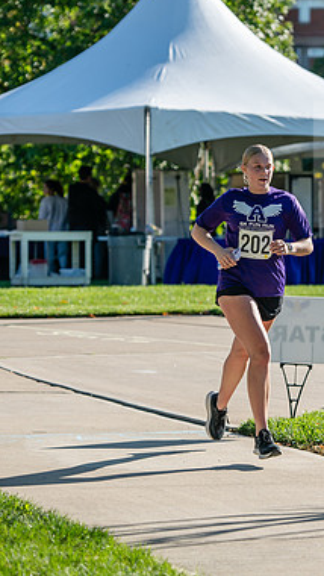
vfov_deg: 12.2
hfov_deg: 6.9
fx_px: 2686
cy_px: 284
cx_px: 268
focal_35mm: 176
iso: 125
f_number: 3.5
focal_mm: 110
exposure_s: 1/1000
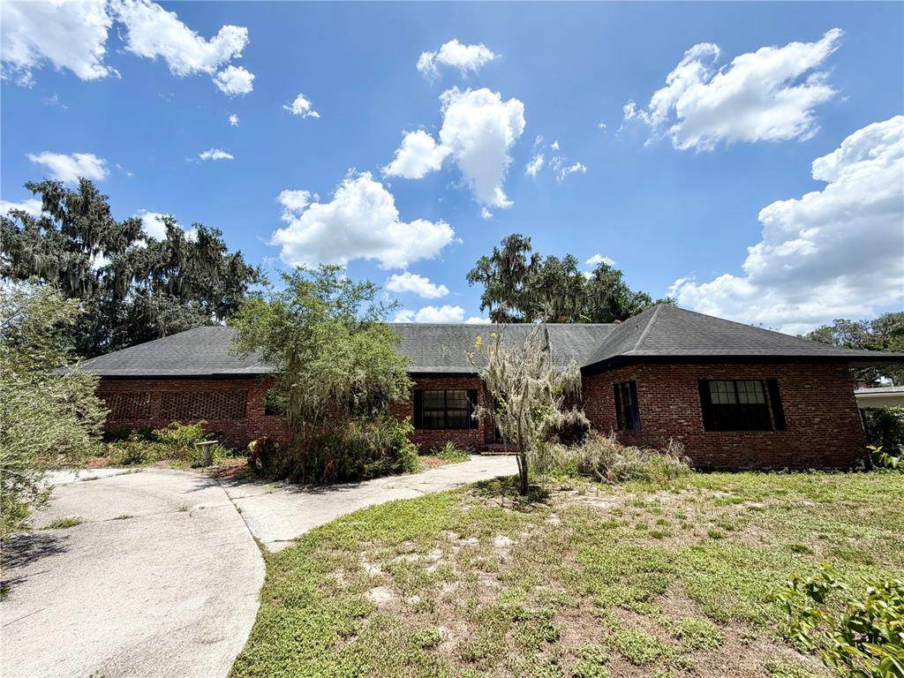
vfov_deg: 85.7
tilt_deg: +12.7
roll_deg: +1.7
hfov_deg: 102.1
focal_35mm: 14
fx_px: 366
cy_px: 339
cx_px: 452
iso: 20
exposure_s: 1/928
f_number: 2.2
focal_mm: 2.22
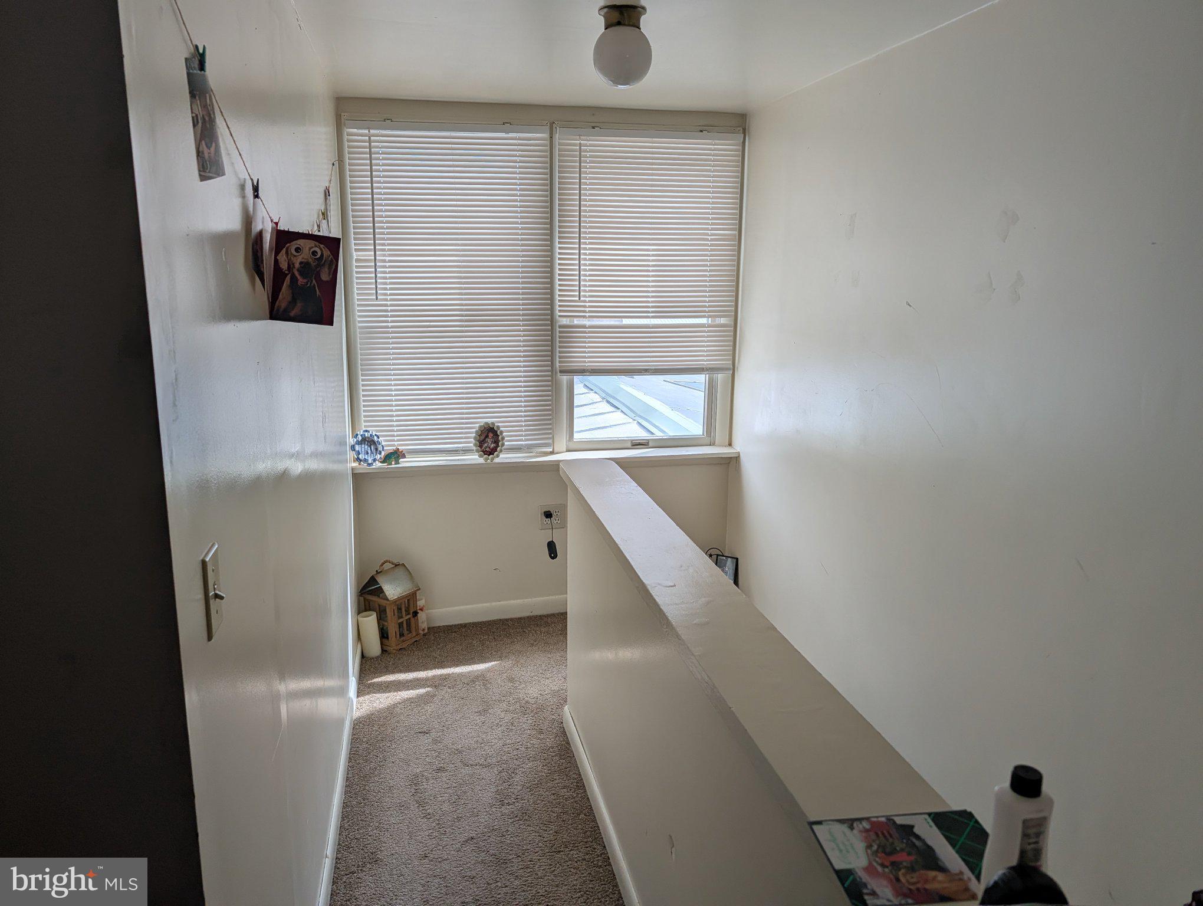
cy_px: 453
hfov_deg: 71.5
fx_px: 835
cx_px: 602
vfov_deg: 56.9
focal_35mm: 24
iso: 23
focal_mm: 6.9
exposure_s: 1/652
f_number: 1.68
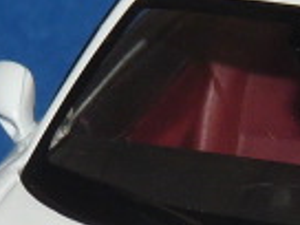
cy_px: 262
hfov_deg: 3.4
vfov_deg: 2.5
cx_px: 256
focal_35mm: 584
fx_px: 5061
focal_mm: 12.8
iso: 100
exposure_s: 1/40
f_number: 4
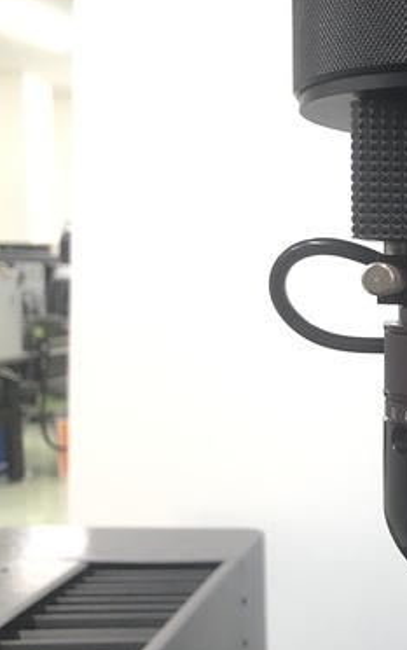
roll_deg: -1.1
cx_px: 501
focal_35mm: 51
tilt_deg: -8.7
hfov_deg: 23.1
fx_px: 904
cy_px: 407
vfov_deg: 39.3
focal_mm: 3.99
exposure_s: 1/25
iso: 40
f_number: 1.8
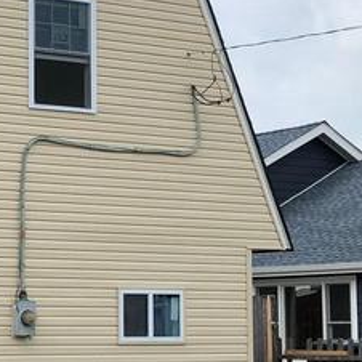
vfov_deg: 15.5
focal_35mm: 112
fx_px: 1325
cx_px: -99
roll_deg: +2.0
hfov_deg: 14.9
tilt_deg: +6.1
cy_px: 247
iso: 20
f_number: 1.8
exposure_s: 1/1656
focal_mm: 3.99
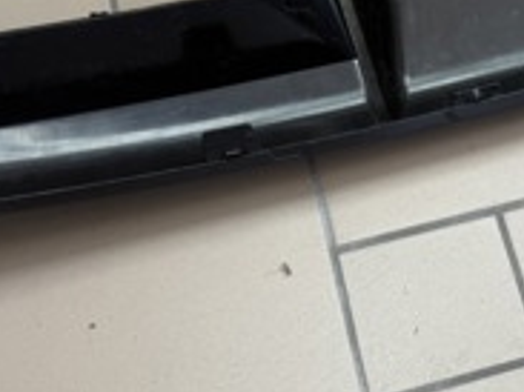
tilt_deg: -55.7
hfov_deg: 22.4
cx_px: 527
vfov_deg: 17.4
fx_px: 1271
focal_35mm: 84
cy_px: 83
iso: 64
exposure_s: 1/121
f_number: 1.78
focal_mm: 6.76
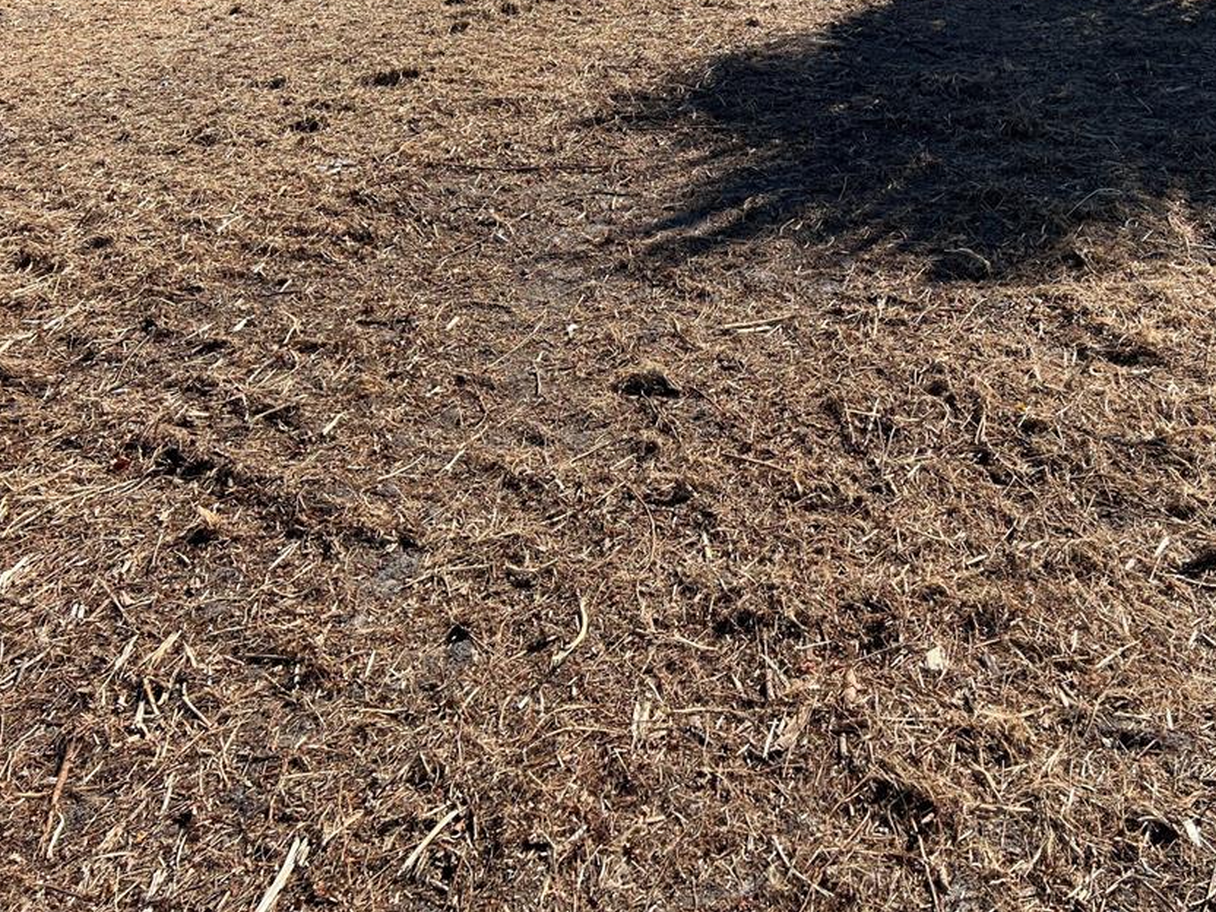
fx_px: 1124
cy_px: 399
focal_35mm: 32
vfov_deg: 44.1
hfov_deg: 56.3
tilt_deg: -29.0
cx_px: 745
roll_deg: +1.7
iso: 50
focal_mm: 5.7
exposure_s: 1/1934
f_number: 1.5
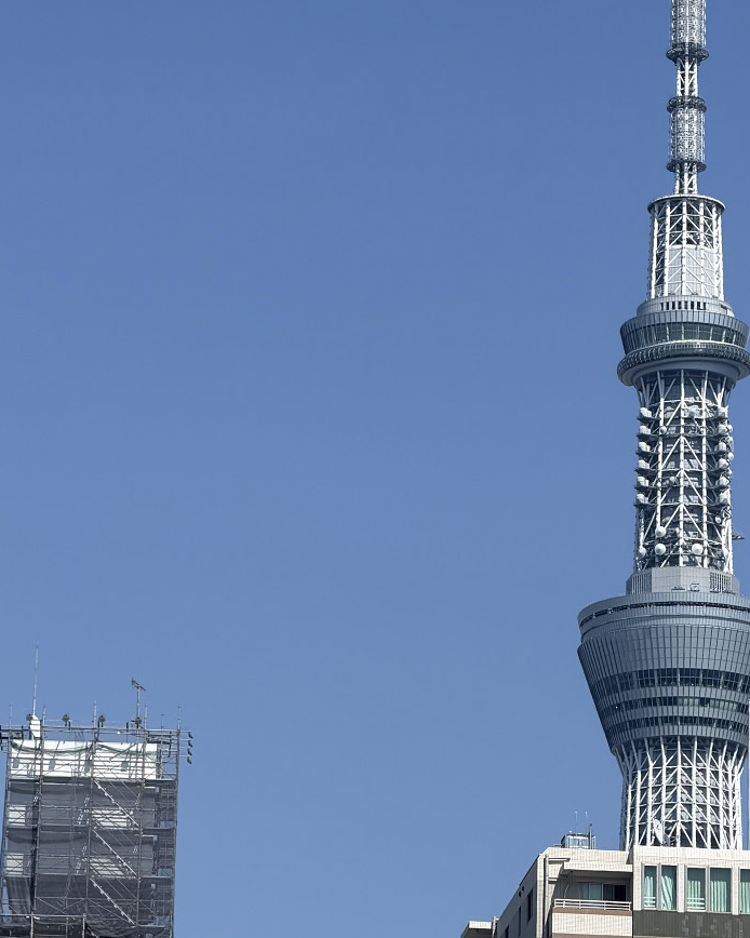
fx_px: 4996
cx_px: 559
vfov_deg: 10.7
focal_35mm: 180
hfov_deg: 8.6
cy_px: 570
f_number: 2.8
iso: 20
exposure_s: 1/830
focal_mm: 16.9
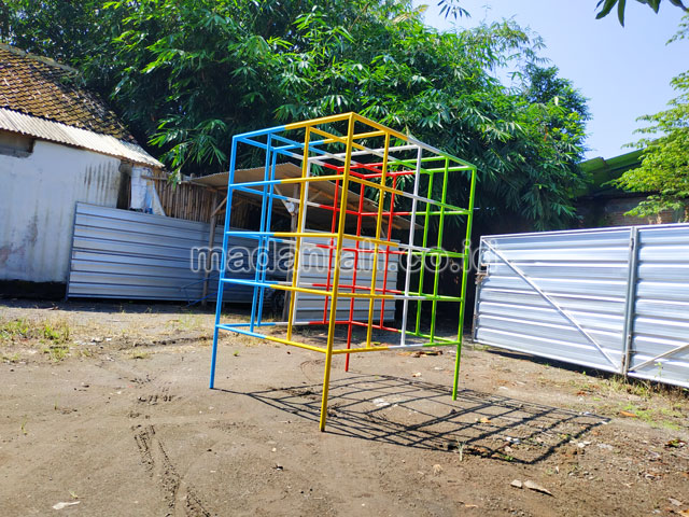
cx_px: 344
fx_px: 478
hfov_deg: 71.6
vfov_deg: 56.8
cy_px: 258
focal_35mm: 24
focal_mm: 3.94
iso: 200
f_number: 1.9
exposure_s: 1/1687
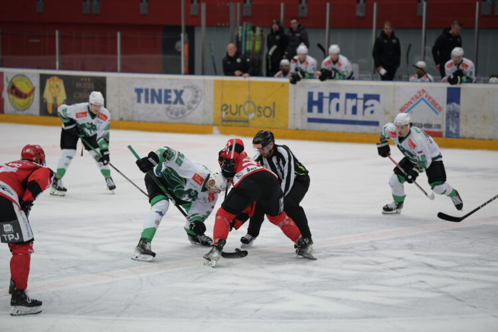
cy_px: 166
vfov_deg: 10.2
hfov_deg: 15.2
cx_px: 249
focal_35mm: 135
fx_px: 1867
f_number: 2.8
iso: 1000
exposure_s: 1/1000
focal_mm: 135
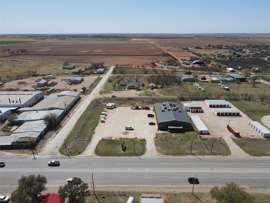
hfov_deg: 71.6
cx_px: 135
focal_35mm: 24
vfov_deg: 56.8
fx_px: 187
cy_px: 102
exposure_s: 1/1000
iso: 110
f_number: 2.8
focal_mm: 4.5
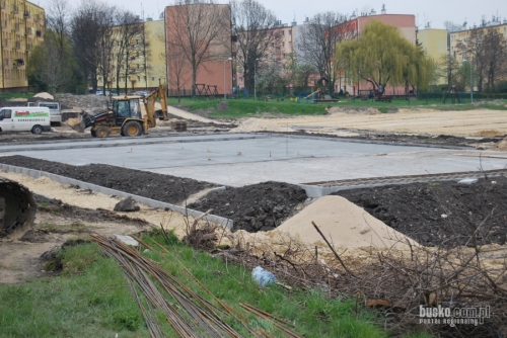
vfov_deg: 18.2
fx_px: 1057
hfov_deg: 27.0
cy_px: 169
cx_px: 254
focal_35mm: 75
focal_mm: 50
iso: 100
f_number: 5.6
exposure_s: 1/125
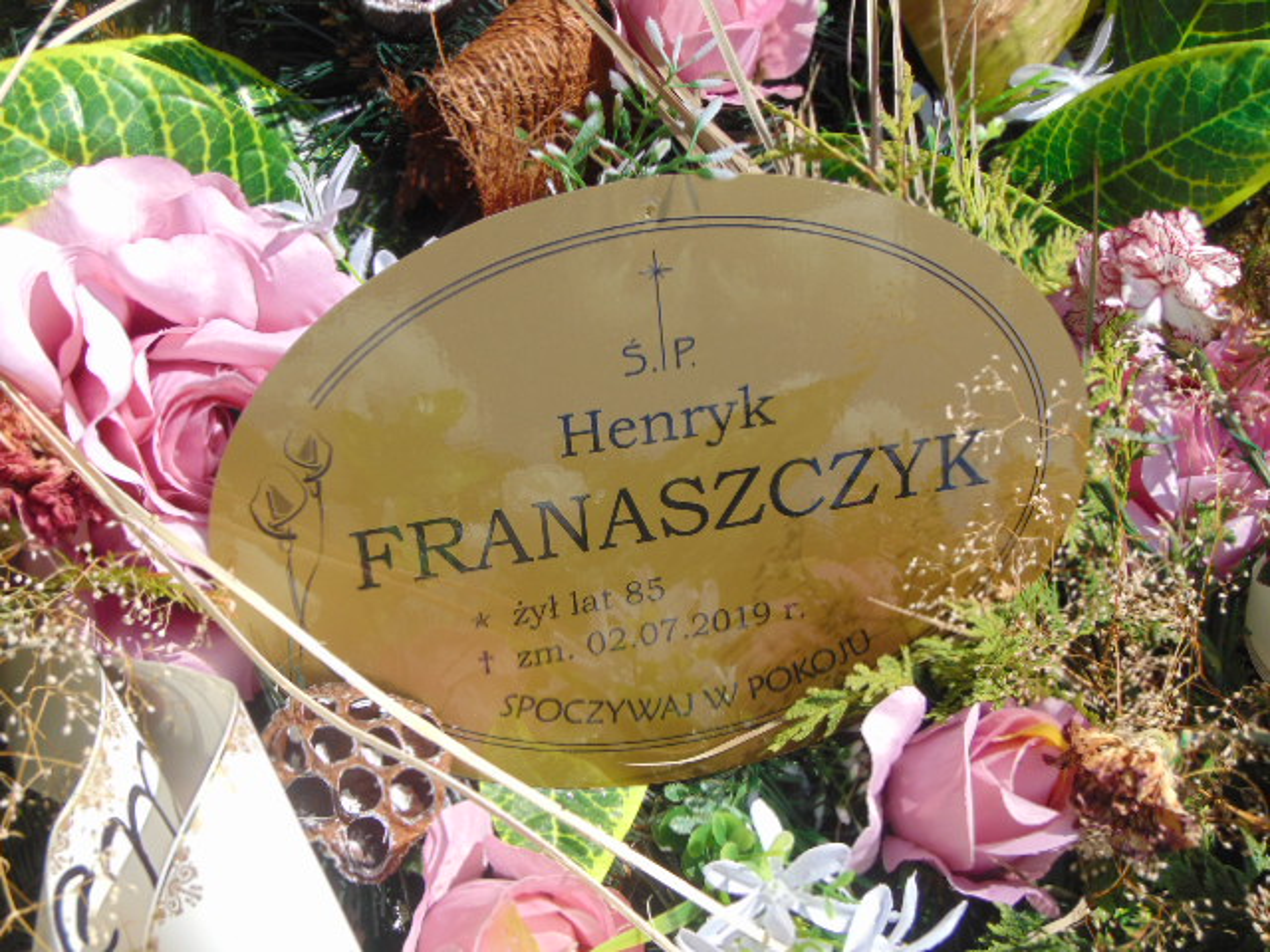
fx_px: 1834
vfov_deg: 29.1
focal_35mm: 50
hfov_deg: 38.2
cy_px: 476
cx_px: 635
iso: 80
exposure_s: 1/200
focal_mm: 9
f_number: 9
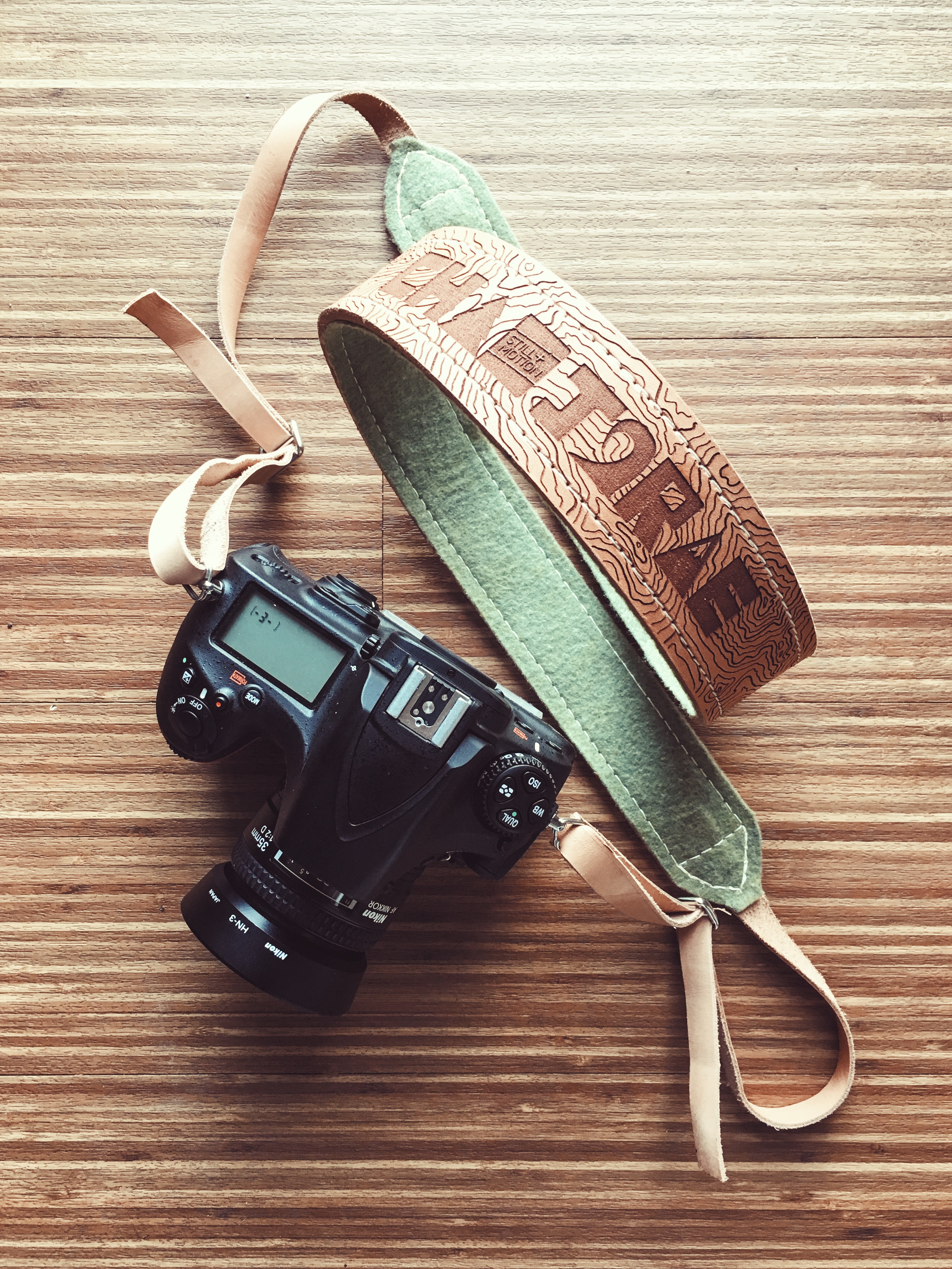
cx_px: 476
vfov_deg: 61.7
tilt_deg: -89.3
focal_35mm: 29
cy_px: 634
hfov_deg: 48.2
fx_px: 1063
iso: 100
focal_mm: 4.15
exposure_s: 1/30
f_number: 2.2
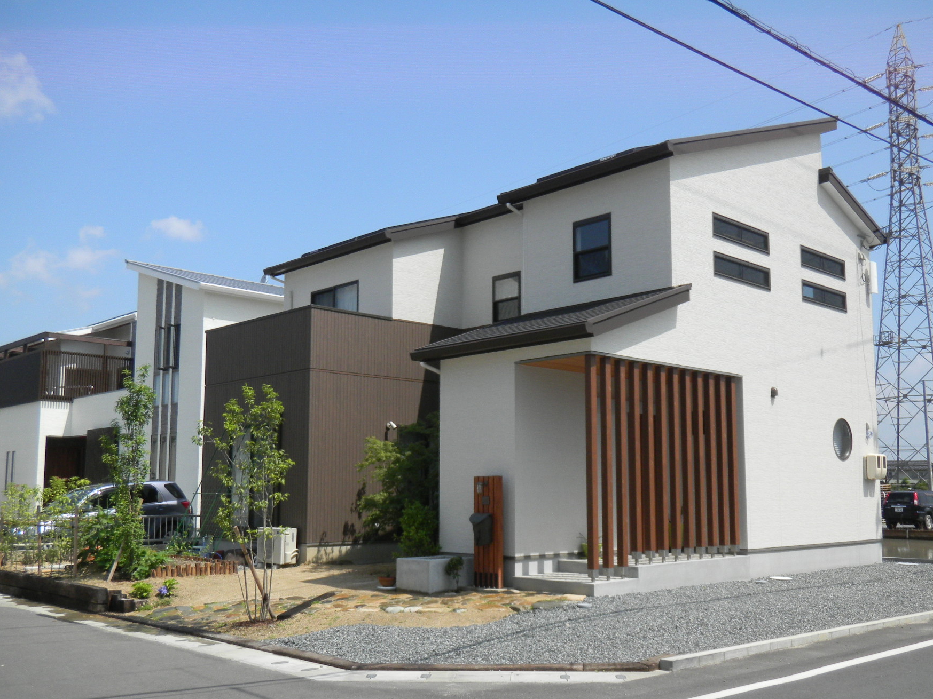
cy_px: 394
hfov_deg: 53.9
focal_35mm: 34
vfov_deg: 41.7
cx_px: 492
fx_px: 916
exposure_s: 1/1000
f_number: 3.9
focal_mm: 5.3
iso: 119
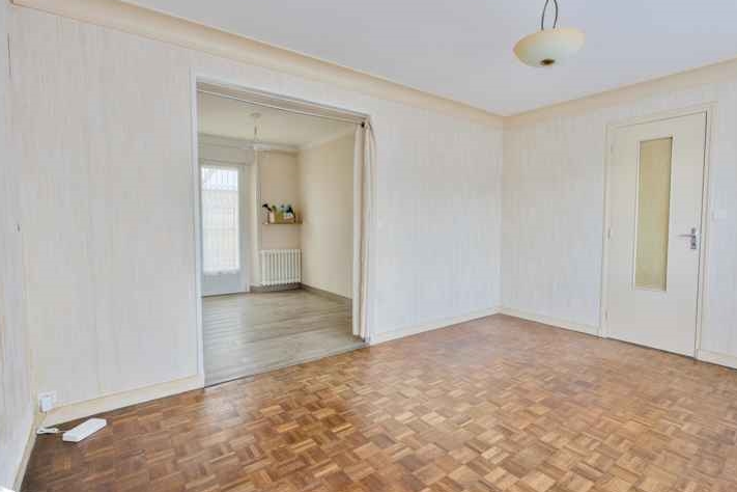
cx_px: 403
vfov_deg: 67.4
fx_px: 368
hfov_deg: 89.8
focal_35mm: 18
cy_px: 243
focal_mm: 16
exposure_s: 1/80
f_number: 8
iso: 800
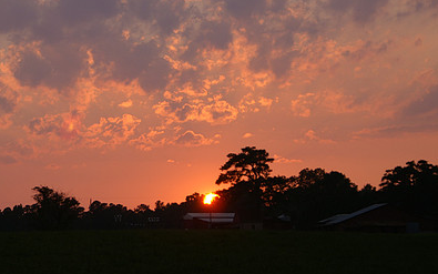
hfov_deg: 13.3
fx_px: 1874
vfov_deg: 8.4
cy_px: 141
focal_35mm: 157
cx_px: 142
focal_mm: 70
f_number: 6.3
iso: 100
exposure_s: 1/160
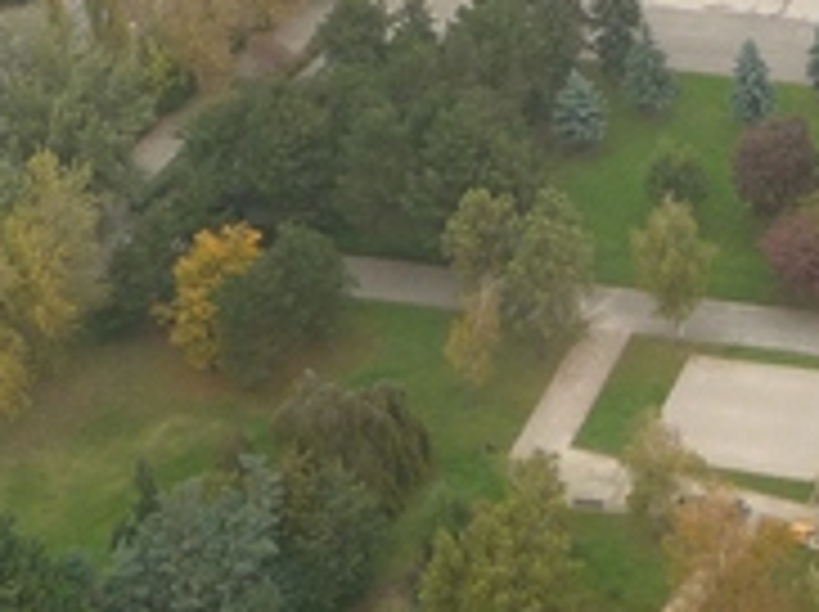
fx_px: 3332
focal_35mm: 141
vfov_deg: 10.2
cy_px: -266
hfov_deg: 13.4
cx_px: 1130
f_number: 3.5
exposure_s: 1/100
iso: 100
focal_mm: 5.3
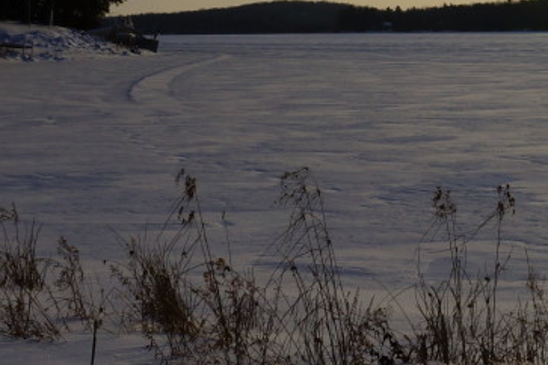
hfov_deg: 16.4
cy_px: -20
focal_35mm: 119
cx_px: 672
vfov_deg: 11.4
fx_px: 1811
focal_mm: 20
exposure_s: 1/250
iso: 100
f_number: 13
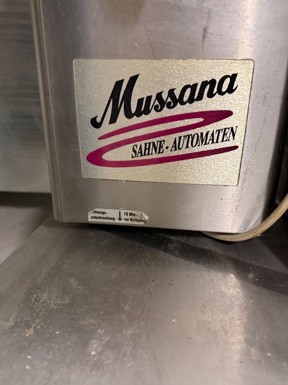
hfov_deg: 56.8
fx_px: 266
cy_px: 192
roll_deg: -1.3
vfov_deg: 71.6
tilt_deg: -18.9
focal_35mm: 24
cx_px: 144
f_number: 1.78
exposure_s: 1/33
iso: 640
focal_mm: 6.76
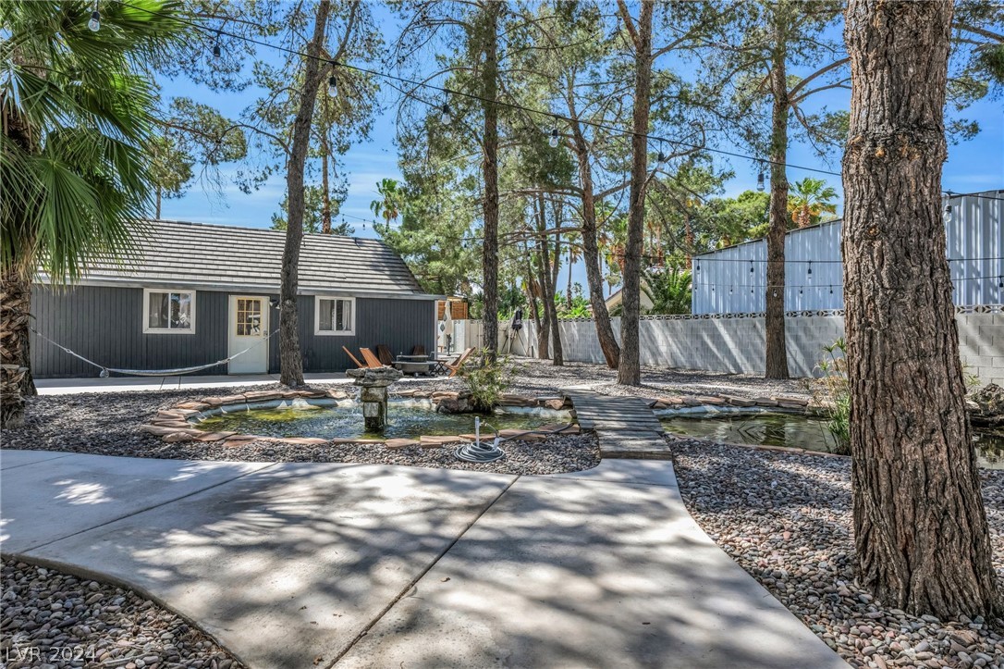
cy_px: 334
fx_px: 557
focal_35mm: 20
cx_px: 502
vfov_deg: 61.9
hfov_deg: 84.0
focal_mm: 20
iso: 800
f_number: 7.1
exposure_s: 1/1000
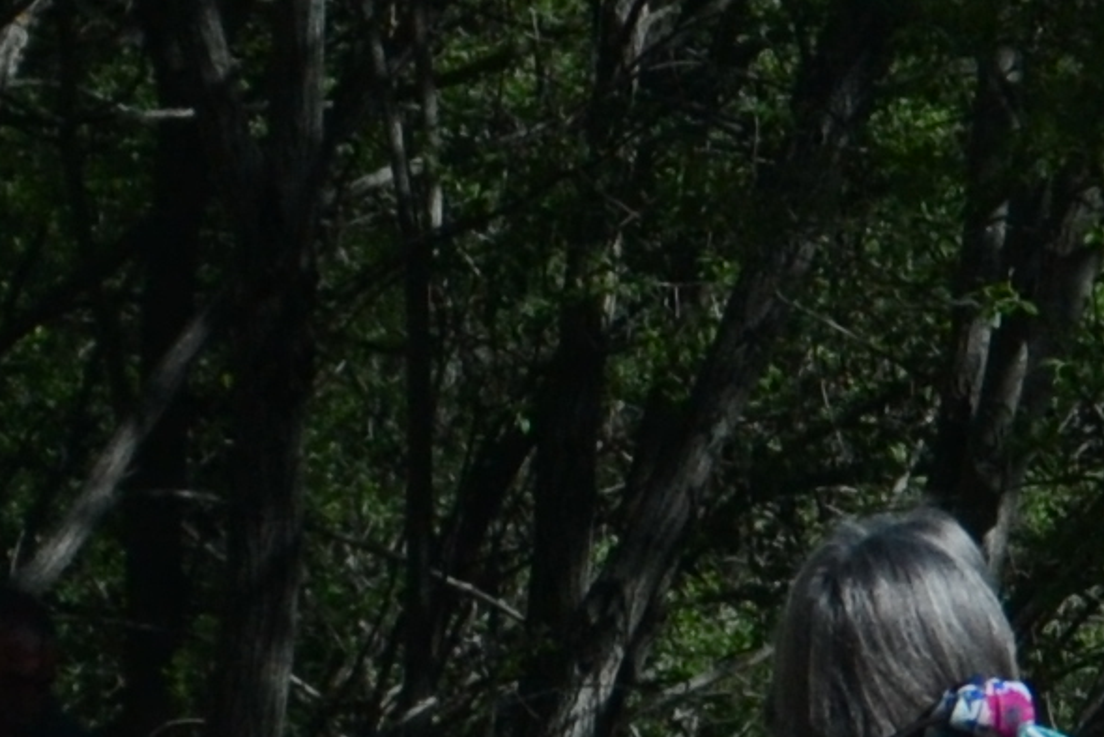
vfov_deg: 2.1
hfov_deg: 3.2
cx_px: -612
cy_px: 636
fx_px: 19755
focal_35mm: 644
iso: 400
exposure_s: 1/2500
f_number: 5.6
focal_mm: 55
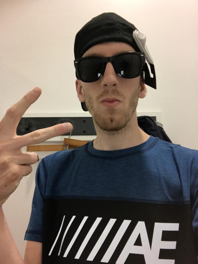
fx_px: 244
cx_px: 99
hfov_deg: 44.2
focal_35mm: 32
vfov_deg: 56.8
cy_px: 132
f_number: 2.2
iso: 125
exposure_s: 1/30
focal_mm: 2.87
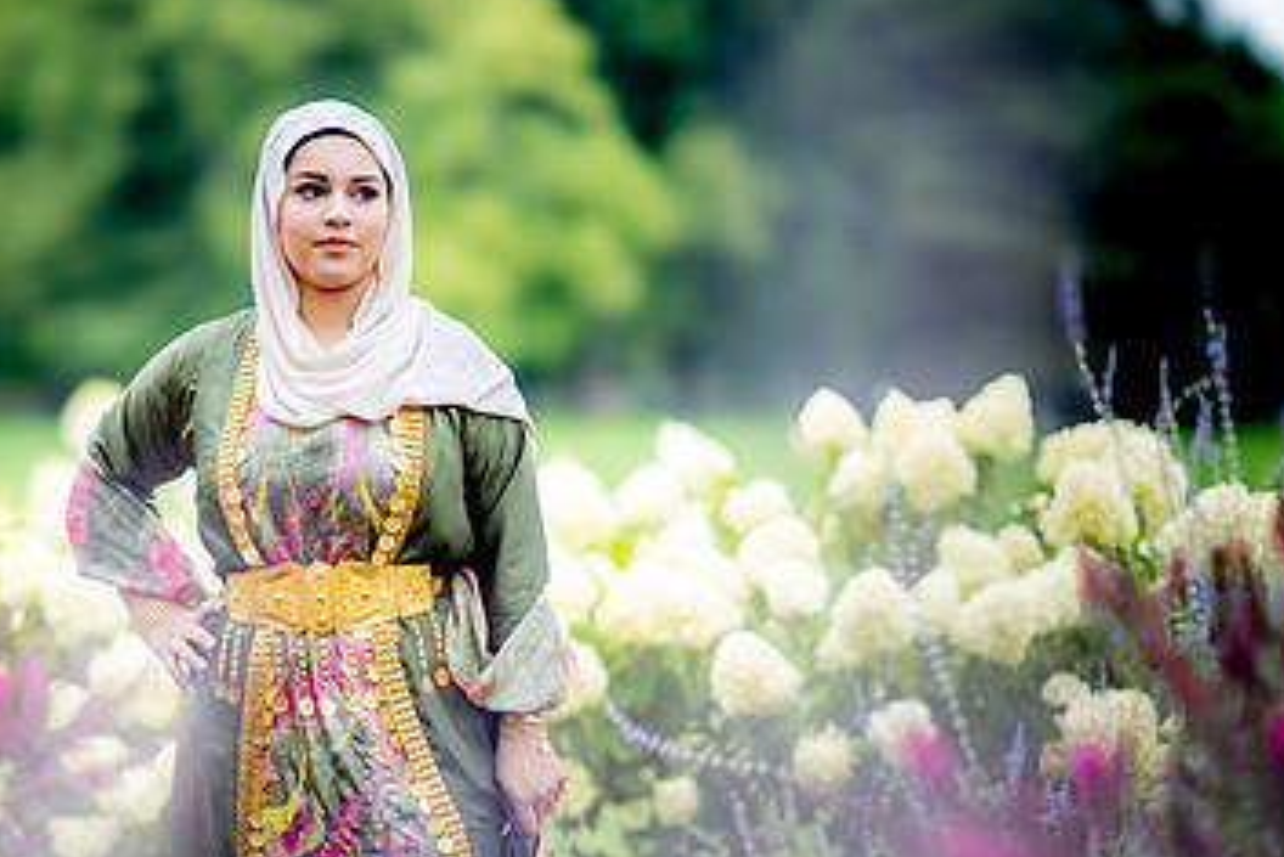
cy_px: 666
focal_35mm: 140
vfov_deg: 9.8
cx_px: 237
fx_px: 4995
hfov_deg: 14.6
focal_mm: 85
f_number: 1.4
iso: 100
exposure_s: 1/1250
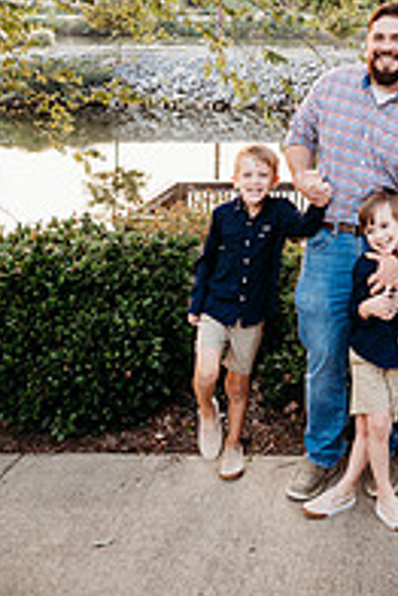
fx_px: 910
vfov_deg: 32.9
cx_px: 419
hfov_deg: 23.4
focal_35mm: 55
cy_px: -15
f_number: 3.2
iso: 320
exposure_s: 1/200
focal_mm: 24
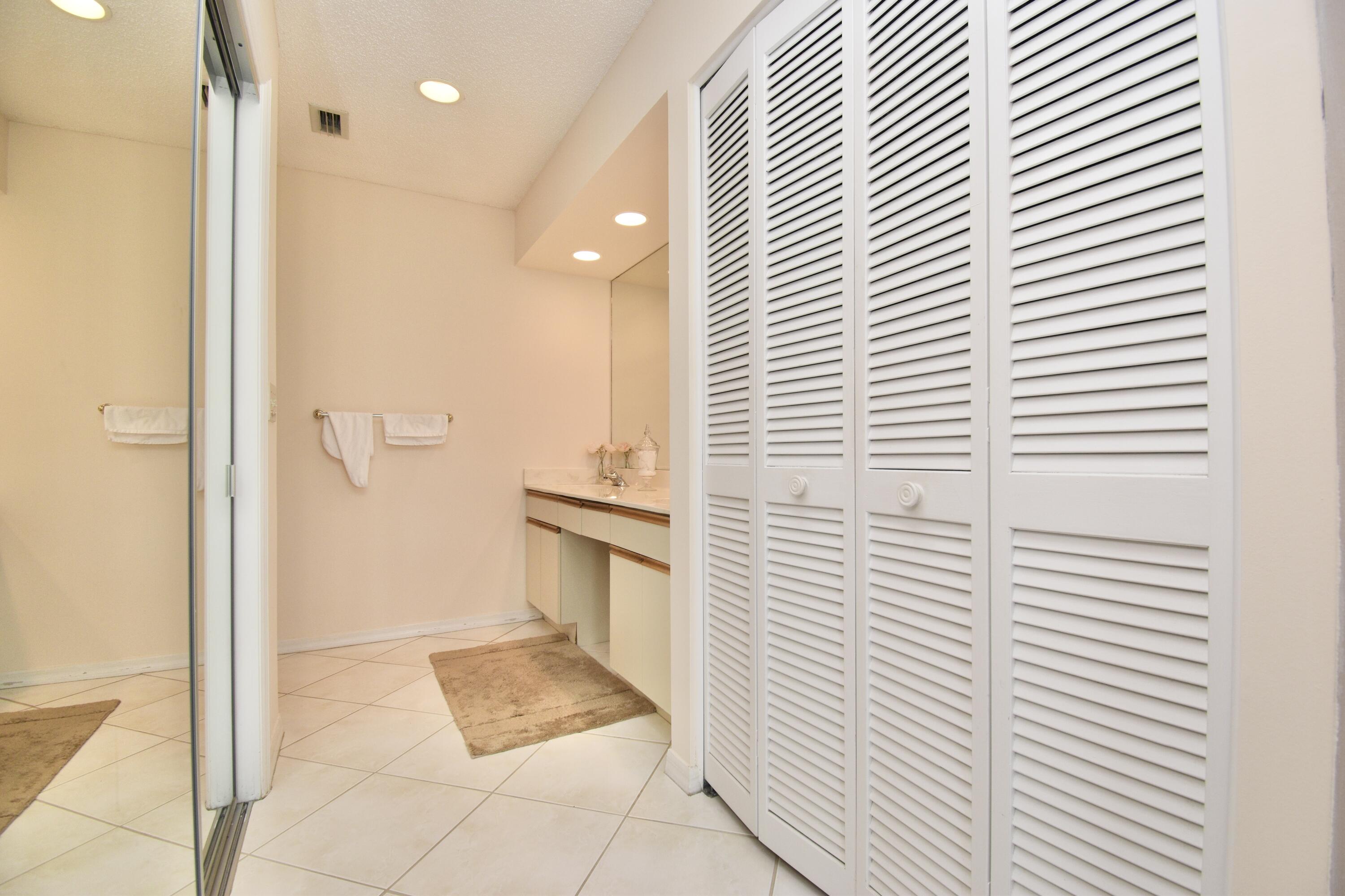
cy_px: 448
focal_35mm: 15
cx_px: 672
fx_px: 560
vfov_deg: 77.3
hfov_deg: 100.4
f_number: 5.6
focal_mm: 10
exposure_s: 1/60
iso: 400
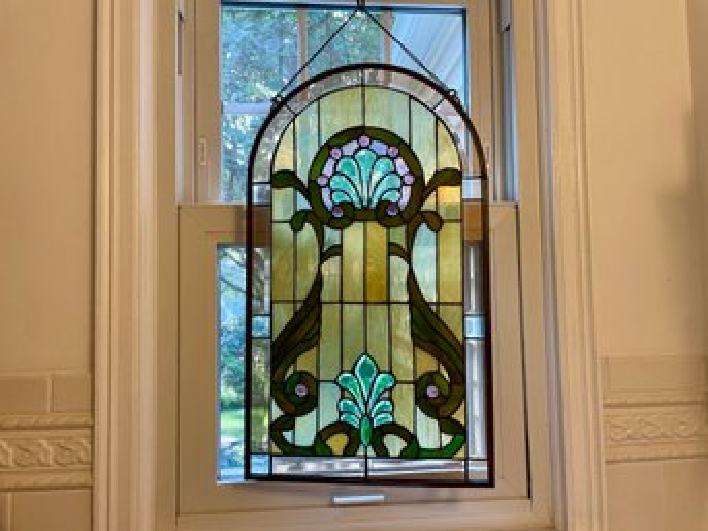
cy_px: 266
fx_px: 532
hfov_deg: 67.3
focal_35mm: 26
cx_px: 354
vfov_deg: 53.0
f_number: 1.6
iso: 125
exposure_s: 1/120
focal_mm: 4.2
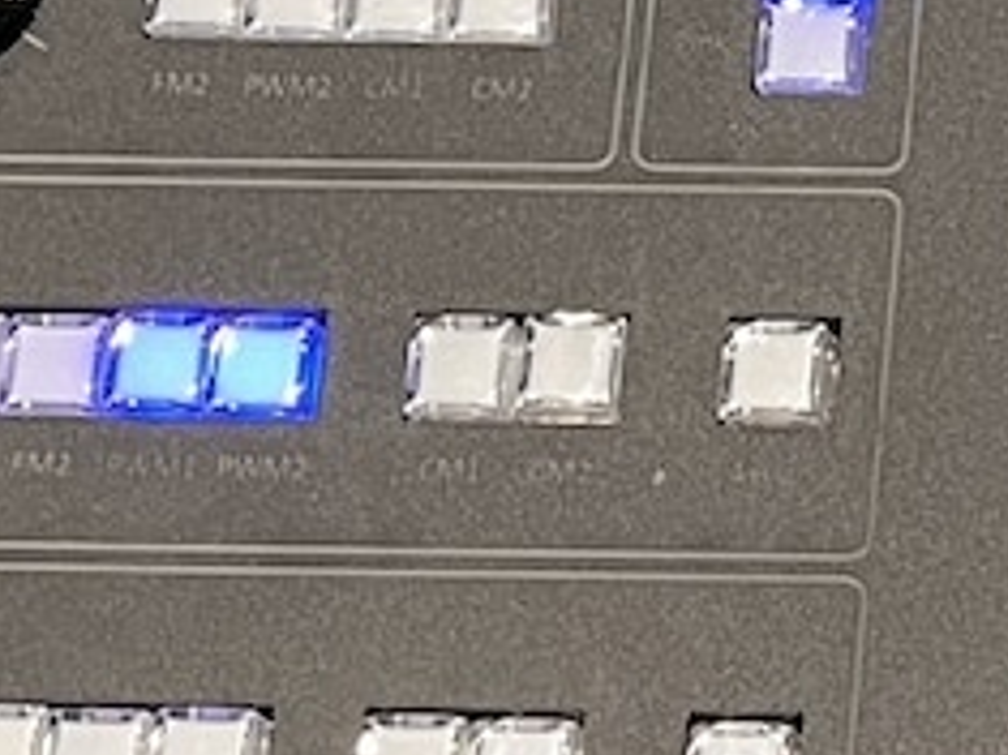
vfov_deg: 8.9
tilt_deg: -59.3
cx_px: 1681
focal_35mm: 166
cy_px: -6
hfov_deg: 11.3
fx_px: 4831
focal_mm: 5.1
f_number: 1.6
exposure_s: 1/58
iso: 250
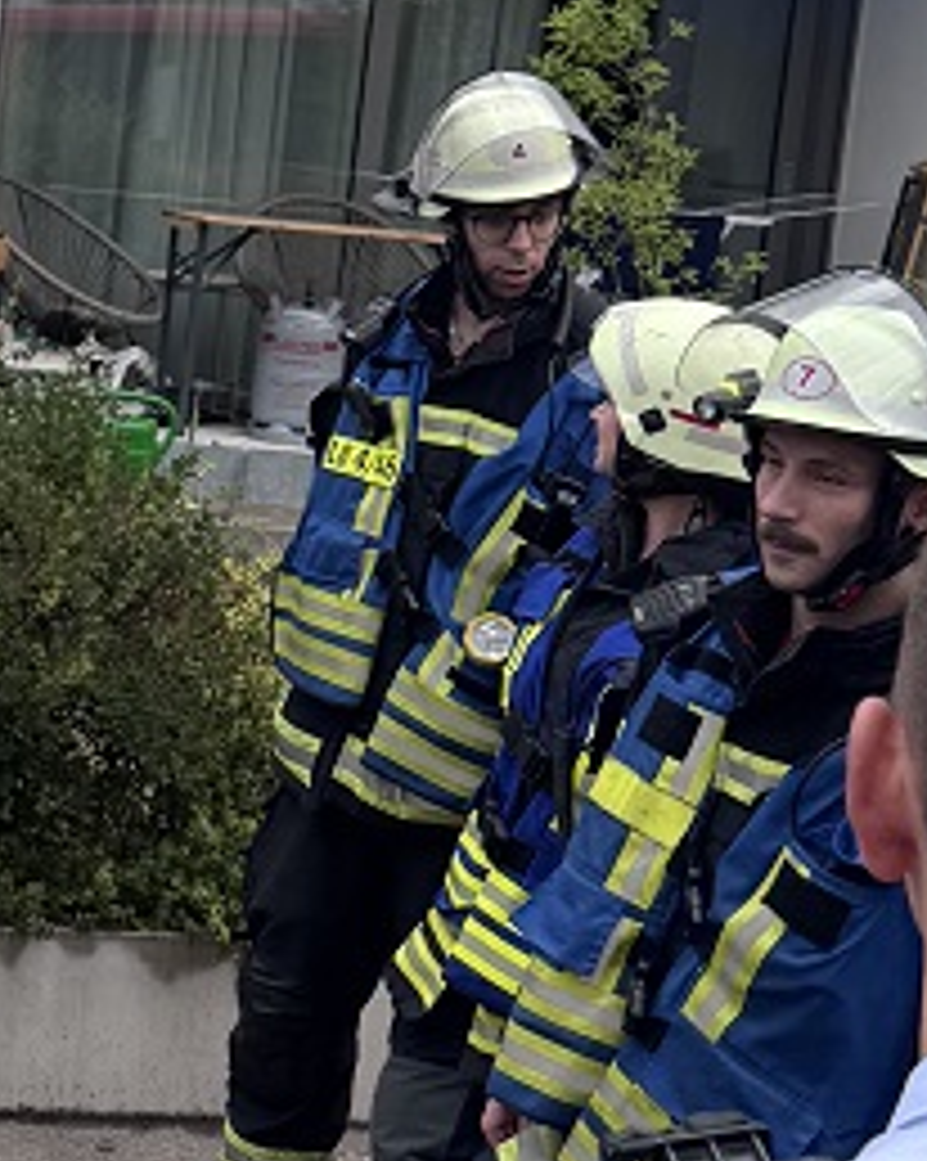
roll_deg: -6.1
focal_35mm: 97
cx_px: -374
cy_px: 320
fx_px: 3331
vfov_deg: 19.7
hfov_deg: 14.9
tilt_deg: -4.8
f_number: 1.78
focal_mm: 6.76
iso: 80
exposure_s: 1/392
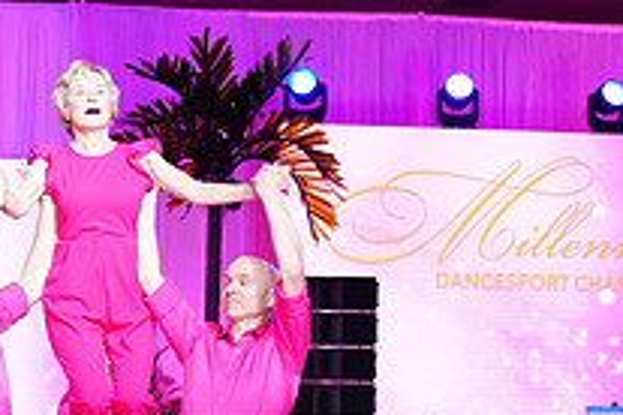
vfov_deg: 9.7
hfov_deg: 14.6
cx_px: 114
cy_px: 501
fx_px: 2423
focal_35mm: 140
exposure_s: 1/400
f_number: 4
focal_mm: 50
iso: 2500
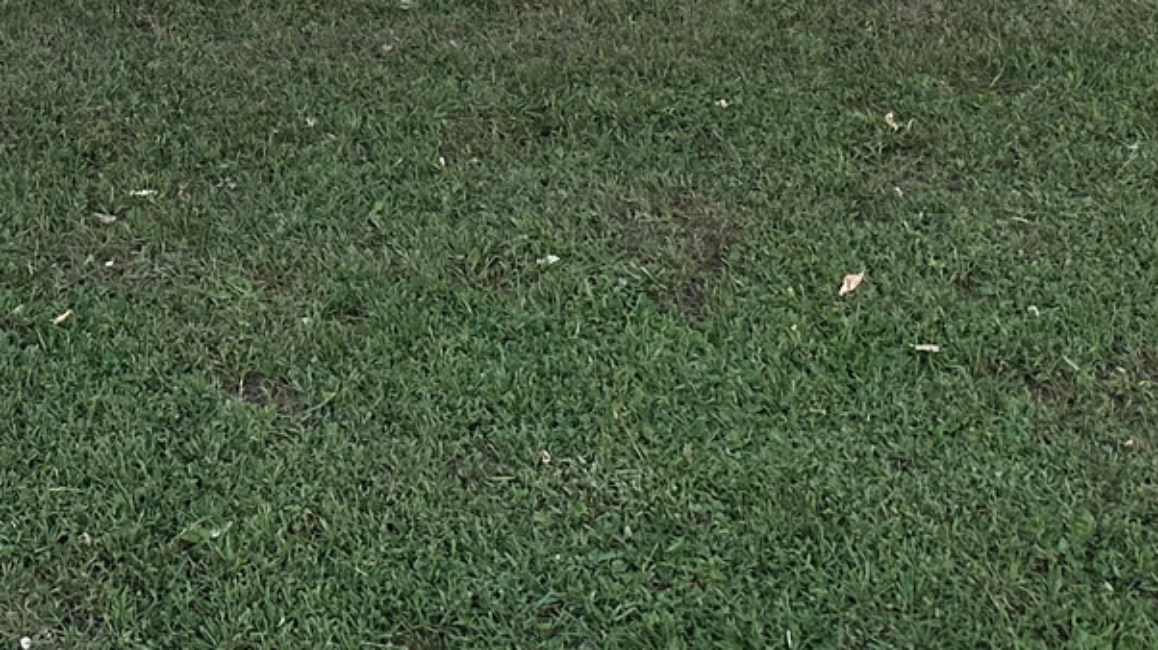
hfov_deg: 23.1
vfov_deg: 11.6
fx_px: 2732
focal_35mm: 89
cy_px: -804
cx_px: 56
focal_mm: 6.86
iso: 80
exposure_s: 1/1916
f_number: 1.78
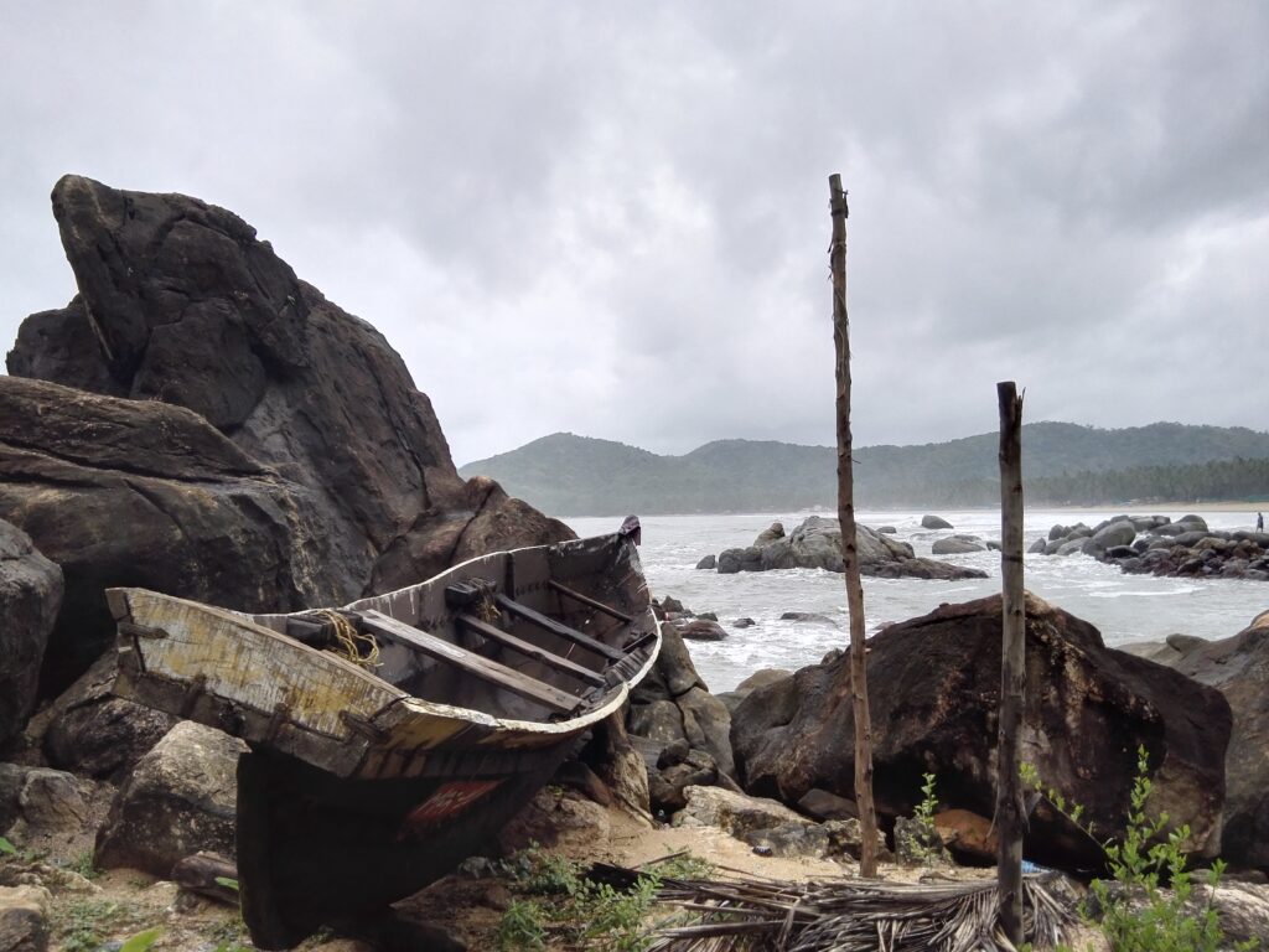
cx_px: 634
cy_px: 476
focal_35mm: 29
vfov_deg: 48.2
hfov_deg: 61.7
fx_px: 1063
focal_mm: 3.8
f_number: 2
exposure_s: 1/604
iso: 100
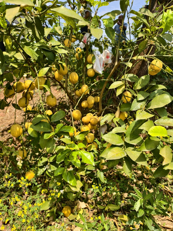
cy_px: 116
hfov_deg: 58.9
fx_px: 153
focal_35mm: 23
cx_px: 86
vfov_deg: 73.9
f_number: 1.57
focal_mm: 6.54
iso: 72
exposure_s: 1/1616
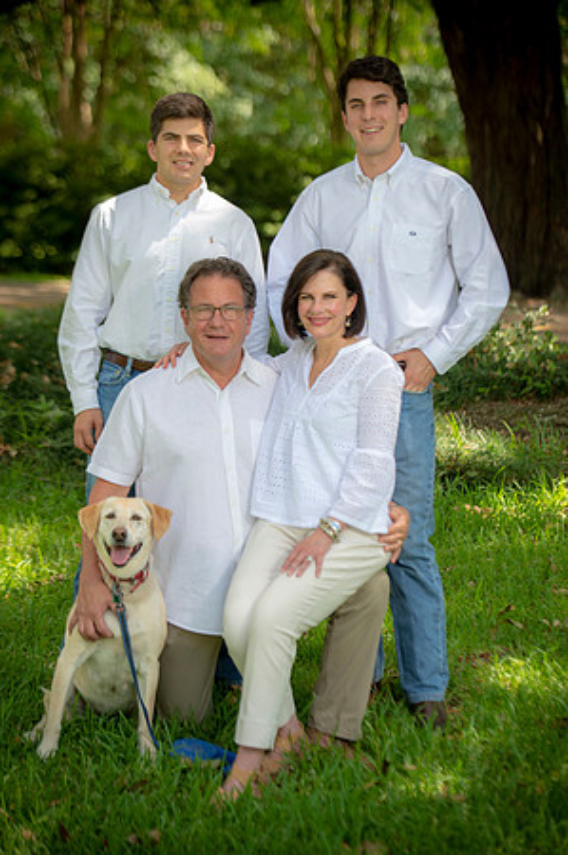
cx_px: 284
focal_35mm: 100
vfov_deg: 20.4
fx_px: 2372
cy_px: 428
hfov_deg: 13.7
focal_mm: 100
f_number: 3.2
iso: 100
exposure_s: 1/200
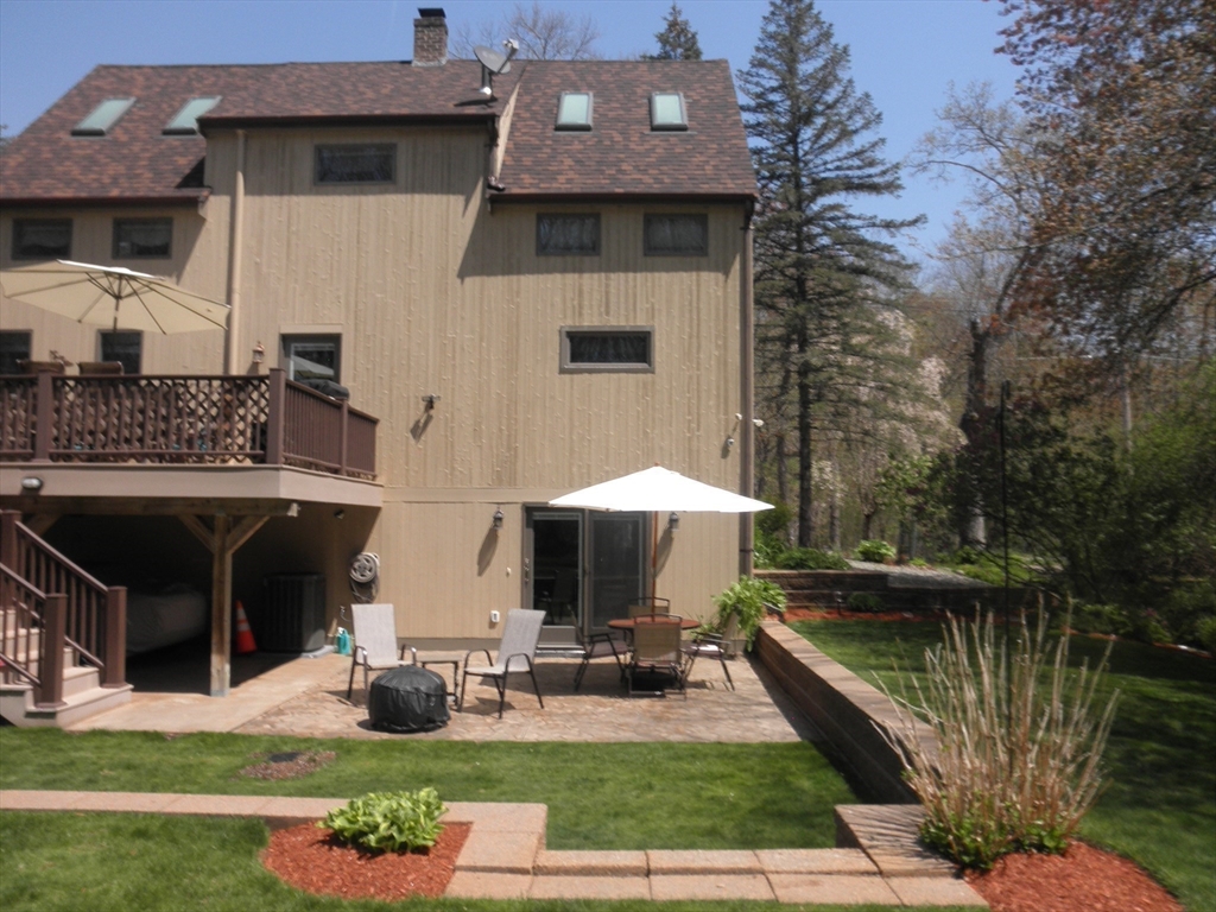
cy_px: 456
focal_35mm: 28
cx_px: 608
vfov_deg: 49.7
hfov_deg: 63.4
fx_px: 984
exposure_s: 1/100
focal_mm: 5
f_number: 8.5
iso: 64
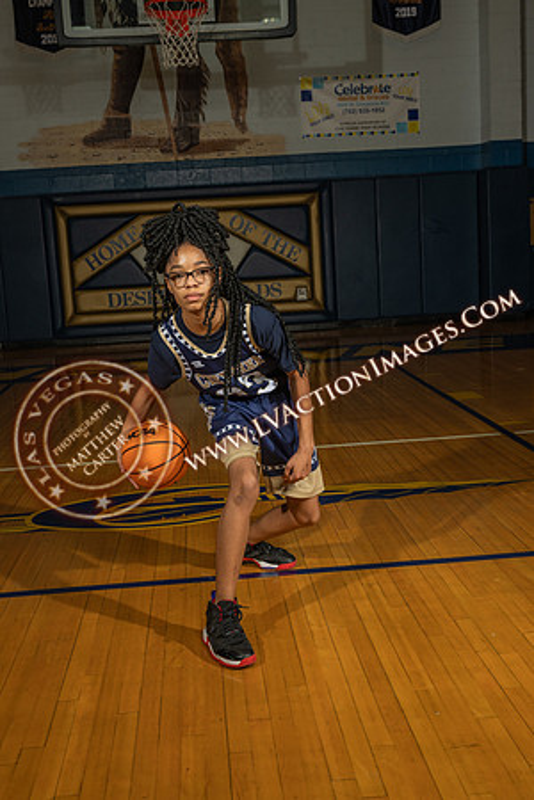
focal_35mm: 42
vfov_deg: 46.4
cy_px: 400
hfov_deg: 31.9
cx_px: 267
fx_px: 934
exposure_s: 1/200
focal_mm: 42
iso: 160
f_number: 7.1
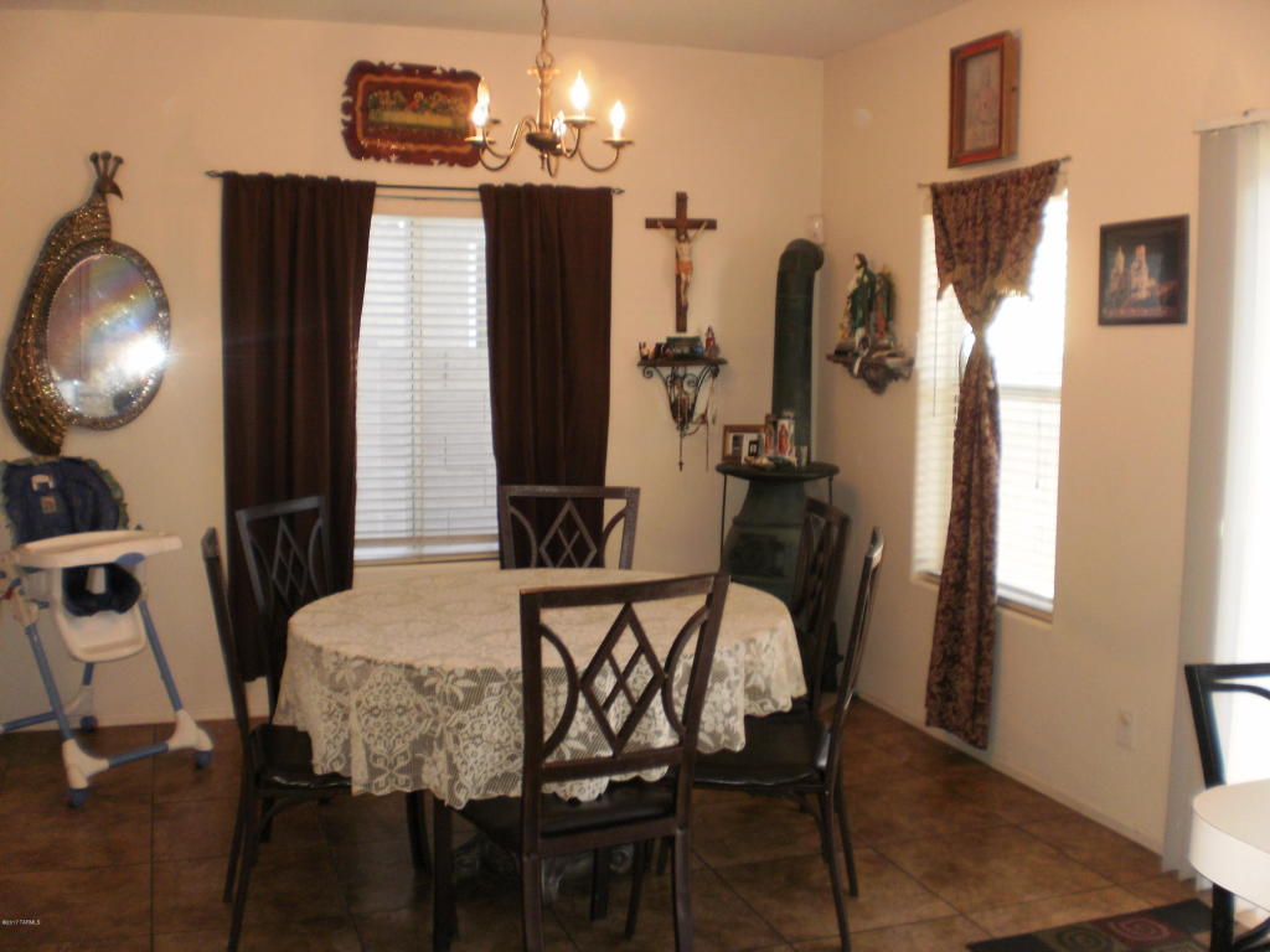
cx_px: 635
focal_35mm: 38
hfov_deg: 49.0
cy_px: 476
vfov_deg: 37.7
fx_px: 1394
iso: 125
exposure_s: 1/30
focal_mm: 6.3
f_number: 3.1
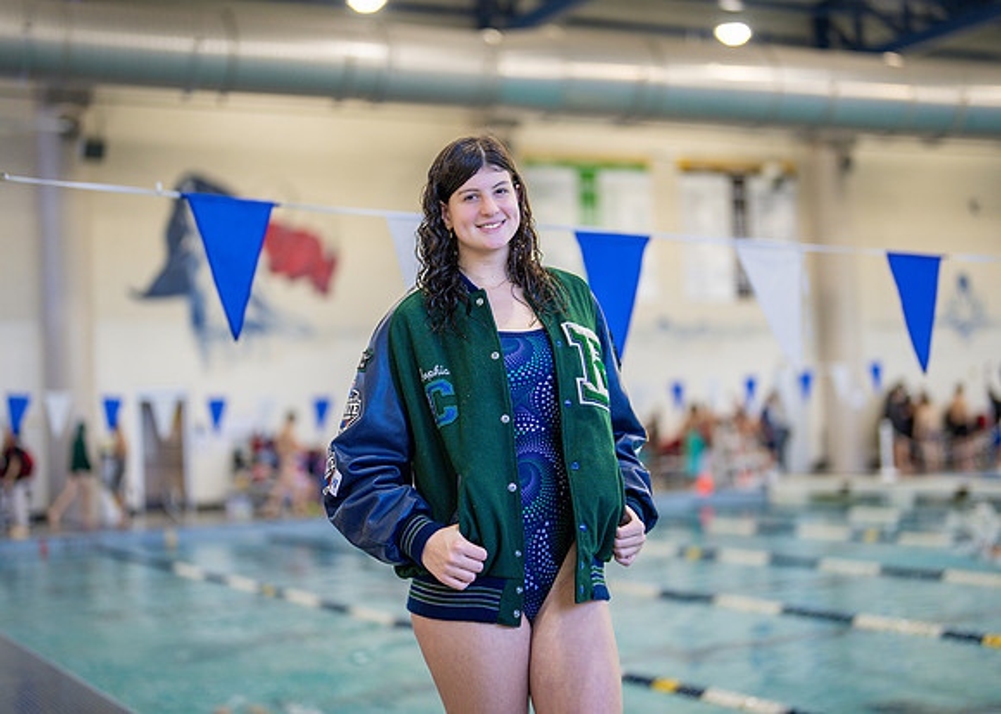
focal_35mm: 57
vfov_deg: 25.1
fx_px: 1607
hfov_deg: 34.6
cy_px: 357
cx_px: 505
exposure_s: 1/500
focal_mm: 50
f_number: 1.2
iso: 500
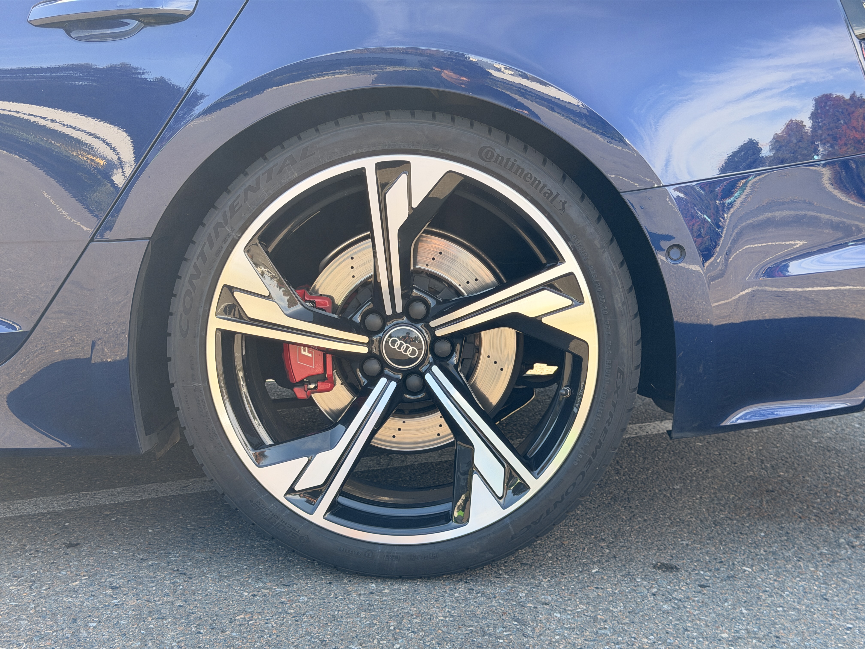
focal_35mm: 48
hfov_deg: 39.7
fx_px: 1199
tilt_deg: -6.7
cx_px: 432
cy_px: 324
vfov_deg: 30.3
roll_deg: -0.9
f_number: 1.78
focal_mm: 6.76
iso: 64
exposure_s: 1/442
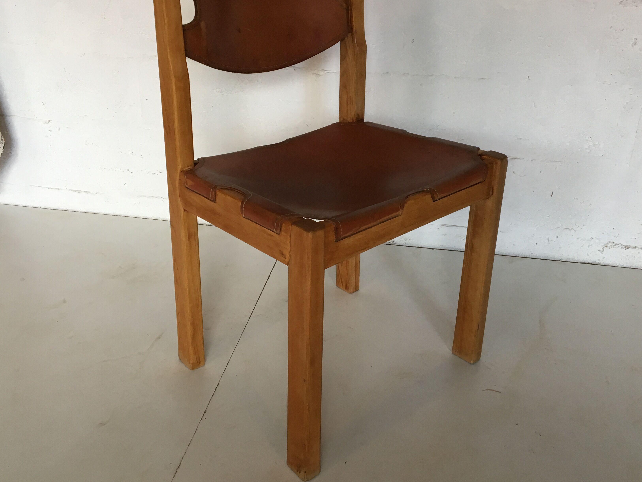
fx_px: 668
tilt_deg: -22.2
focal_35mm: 36
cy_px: 188
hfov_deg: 51.3
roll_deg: -1.7
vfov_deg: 39.5
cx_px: 329
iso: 64
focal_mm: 4.15
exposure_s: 1/33
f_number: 2.2
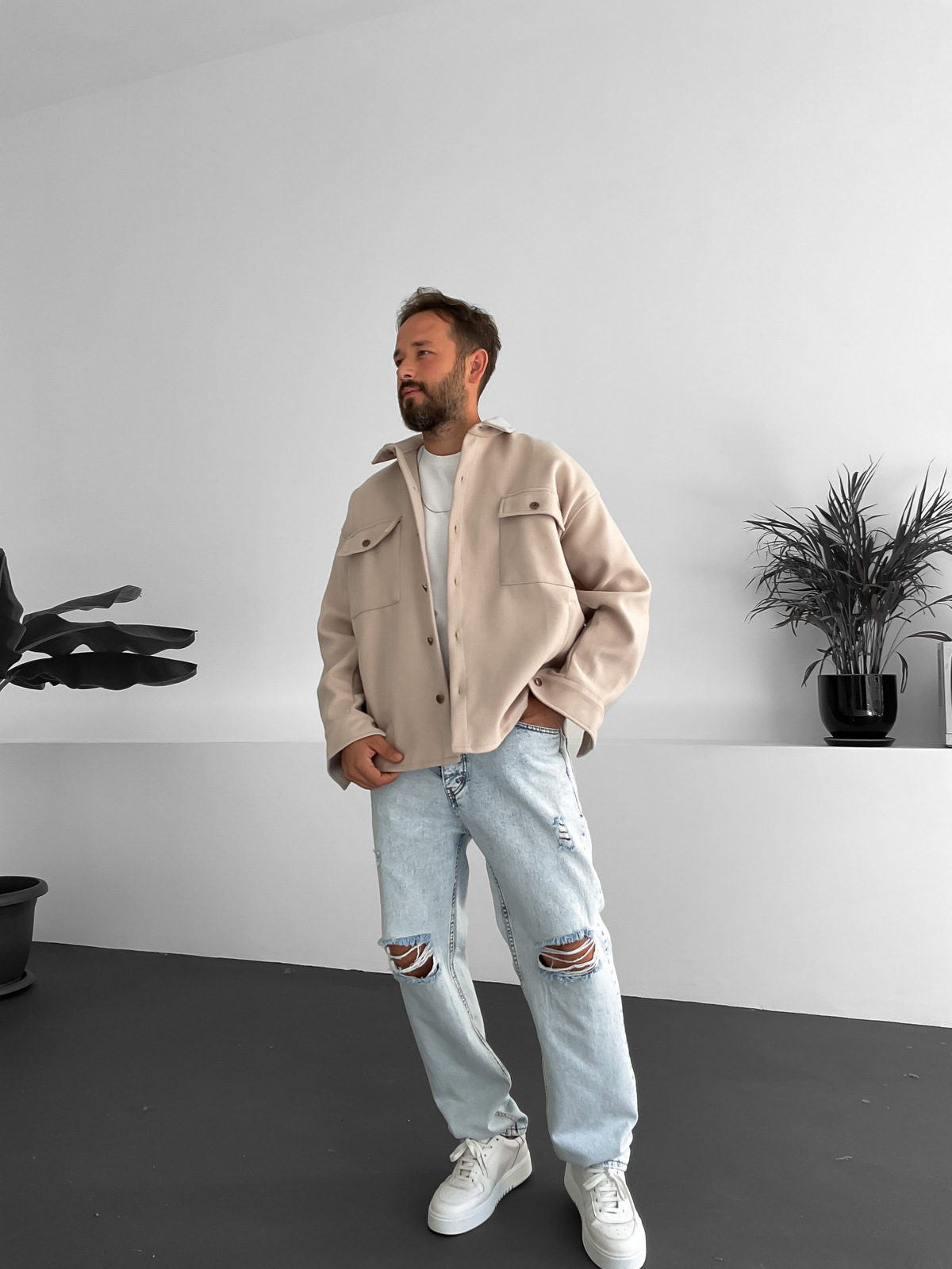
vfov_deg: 61.7
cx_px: 476
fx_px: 1063
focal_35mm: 29
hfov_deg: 48.2
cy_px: 634
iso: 25
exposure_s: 1/120
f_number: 1.8
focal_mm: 3
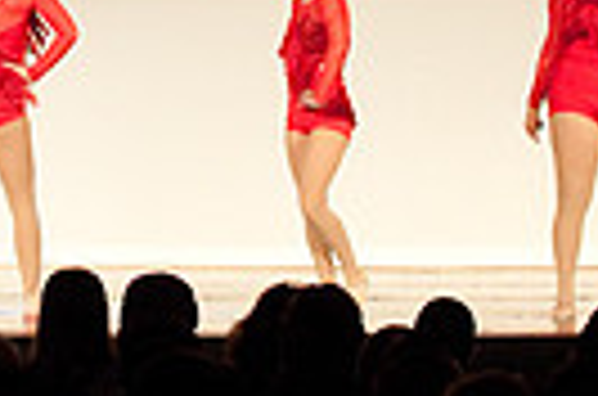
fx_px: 5071
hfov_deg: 6.7
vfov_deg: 4.4
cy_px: -378
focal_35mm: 306
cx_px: 27
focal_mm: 70
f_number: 4
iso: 3200
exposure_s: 1/200
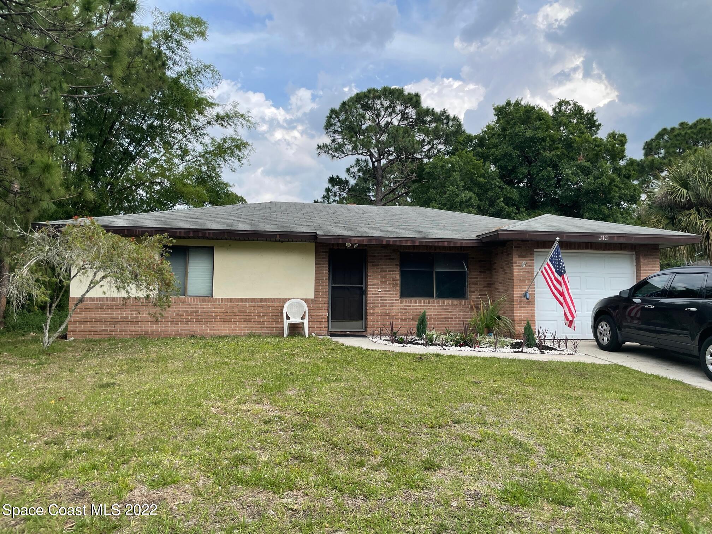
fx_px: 535
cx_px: 356
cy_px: 267
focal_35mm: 26
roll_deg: +0.3
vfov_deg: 53.1
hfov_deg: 67.3
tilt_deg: +5.6
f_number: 1.6
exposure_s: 1/1795
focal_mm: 4.2
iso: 32
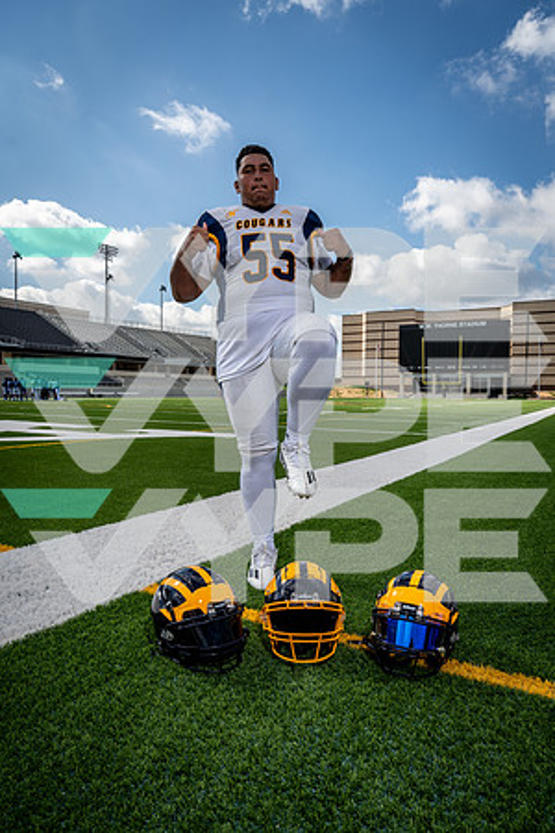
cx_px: 278
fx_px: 601
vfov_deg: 69.4
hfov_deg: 49.6
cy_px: 416
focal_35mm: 26
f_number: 8
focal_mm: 26
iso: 125
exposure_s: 1/250
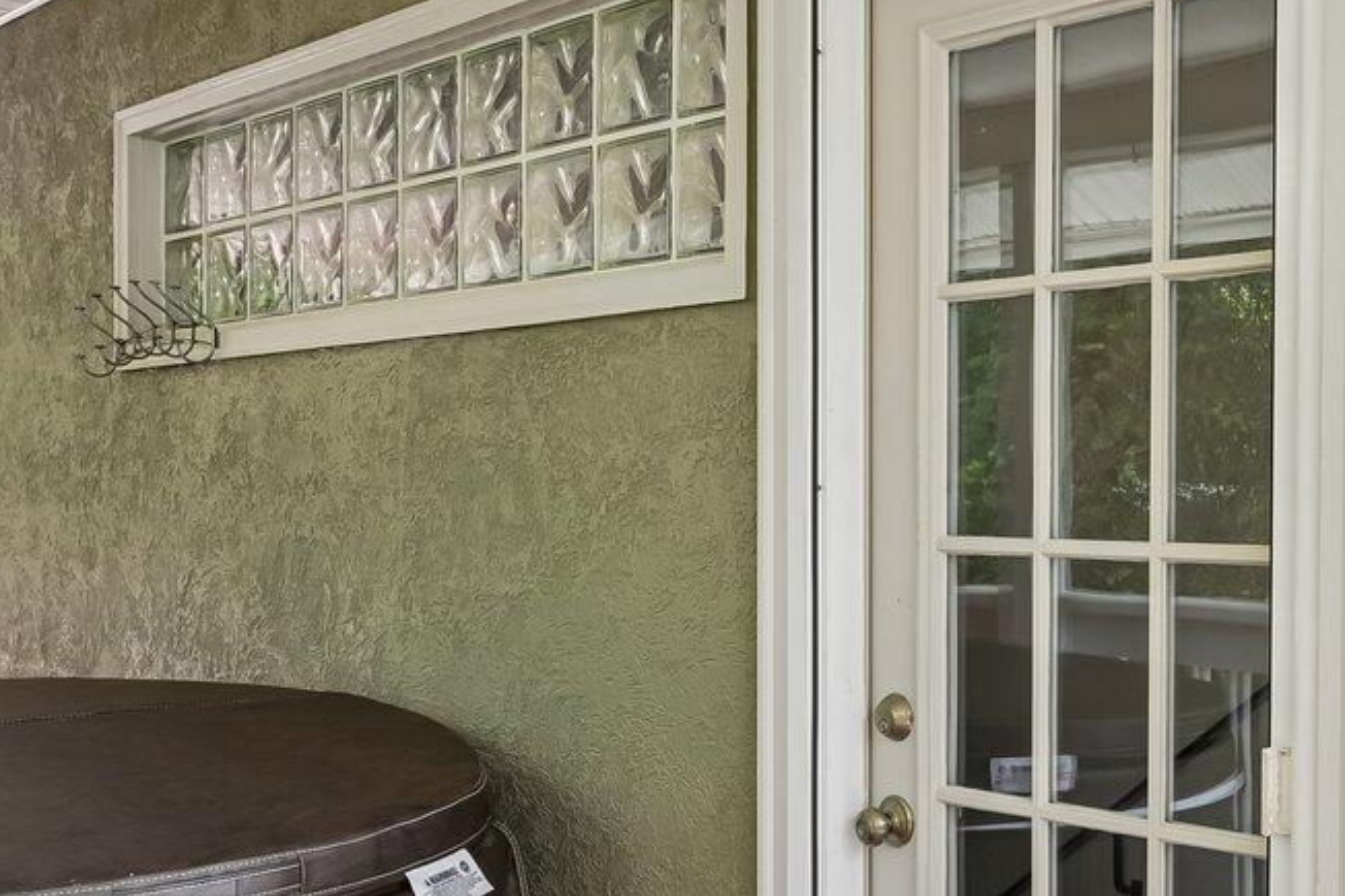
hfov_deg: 41.4
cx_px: 1180
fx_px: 1643
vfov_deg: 30.4
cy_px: 538
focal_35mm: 44
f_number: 8
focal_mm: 14
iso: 100
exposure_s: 1/45
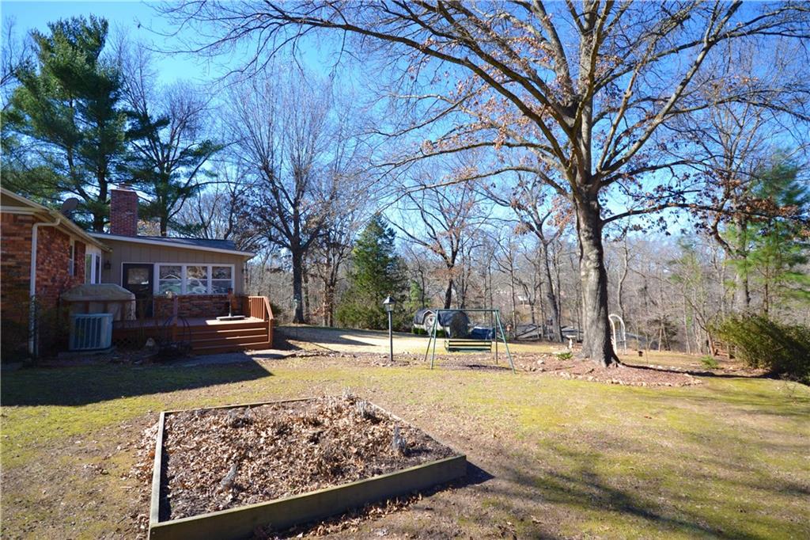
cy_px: 270
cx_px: 405
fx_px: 337
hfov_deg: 100.4
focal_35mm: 15
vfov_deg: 77.3
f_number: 6.3
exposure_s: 1/160
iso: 100
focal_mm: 10
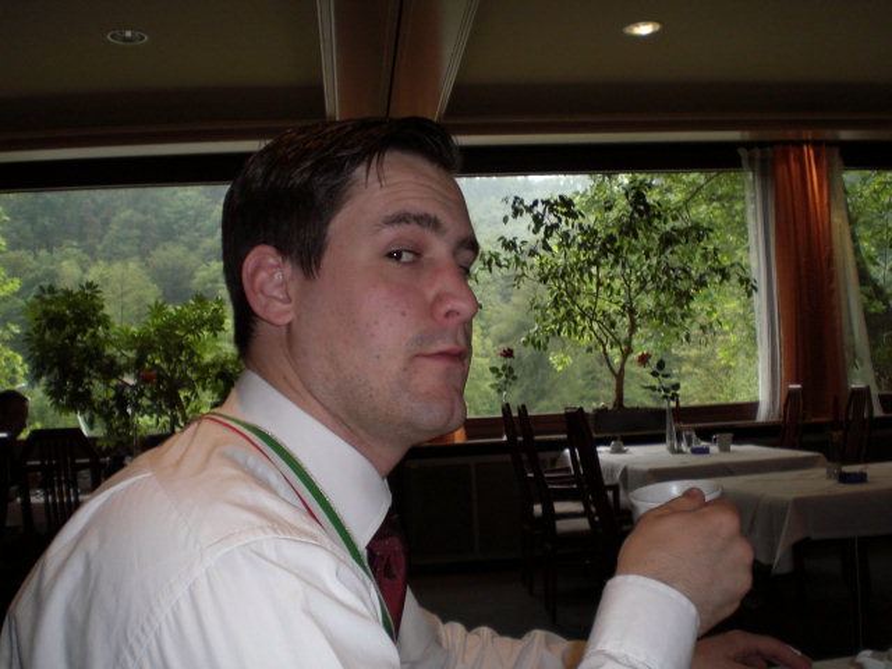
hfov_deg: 49.0
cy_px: 334
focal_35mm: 38
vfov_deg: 37.7
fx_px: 979
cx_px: 446
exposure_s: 1/60
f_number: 3.1
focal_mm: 6.3
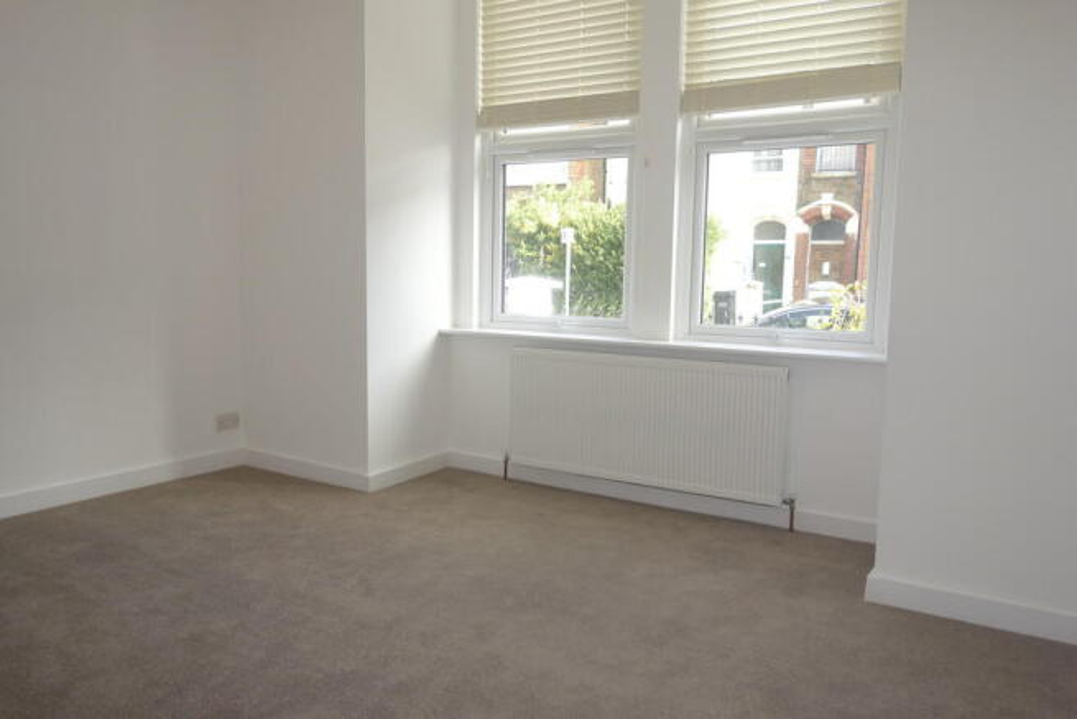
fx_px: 838
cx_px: 538
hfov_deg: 65.5
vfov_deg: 46.4
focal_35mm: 28
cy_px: 360
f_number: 2.8
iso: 125
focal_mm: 10.4
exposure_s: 1/100
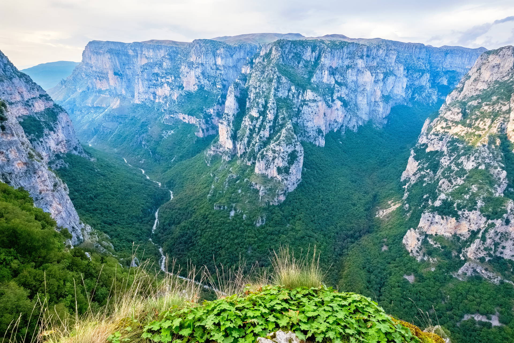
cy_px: 172
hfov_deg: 100.4
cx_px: 257
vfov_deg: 77.3
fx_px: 214
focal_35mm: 15
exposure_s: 1/60
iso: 800
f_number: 9
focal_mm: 10
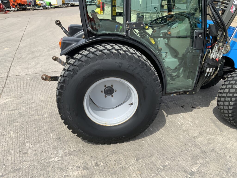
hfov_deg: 61.7
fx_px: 199
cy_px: 89
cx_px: 118
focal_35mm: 29
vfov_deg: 48.2
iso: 16
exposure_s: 1/1377
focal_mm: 3
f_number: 1.8
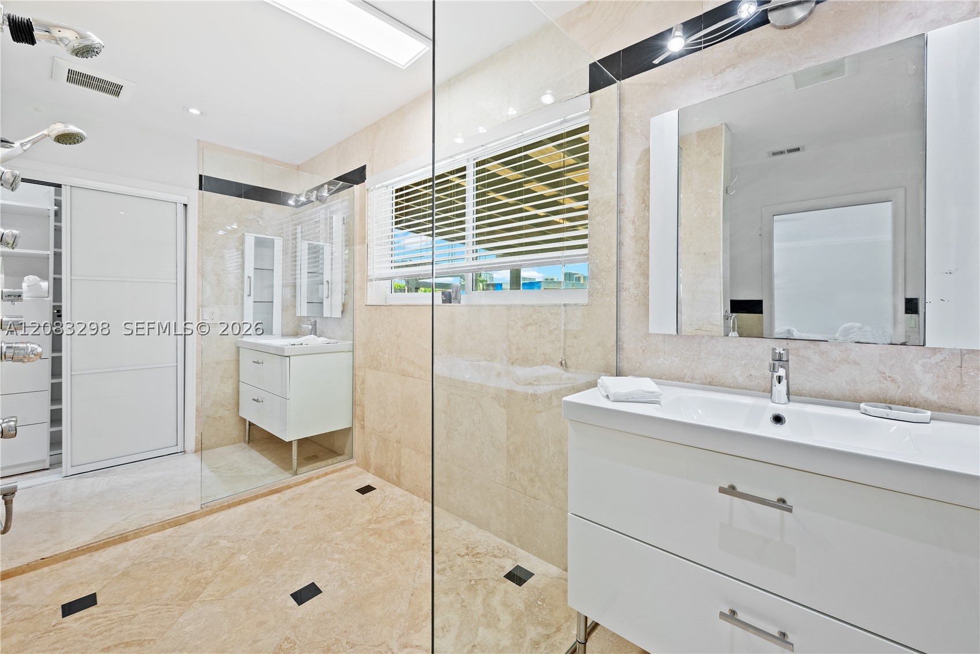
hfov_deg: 104.2
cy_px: 327
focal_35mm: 14
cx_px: 490
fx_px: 381
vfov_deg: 81.2
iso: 220
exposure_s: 1/13
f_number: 8
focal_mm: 14
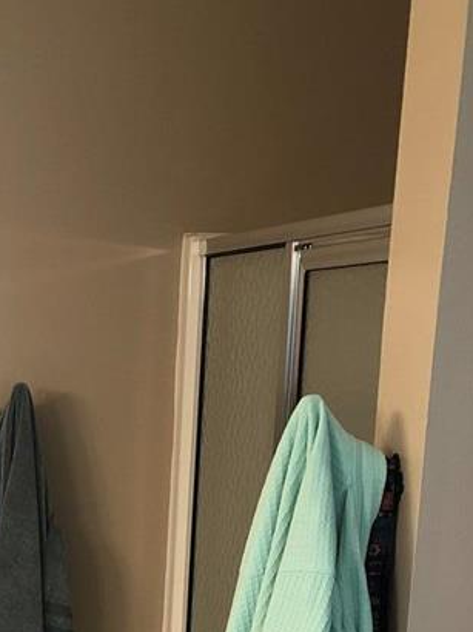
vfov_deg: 22.1
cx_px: -208
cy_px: 751
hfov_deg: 16.6
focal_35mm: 82
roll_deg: +0.3
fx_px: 1496
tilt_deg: -16.1
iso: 32
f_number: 1.8
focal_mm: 3.99
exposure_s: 1/30
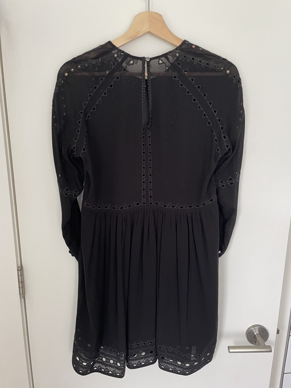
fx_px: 291
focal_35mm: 26
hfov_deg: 53.1
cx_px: 146
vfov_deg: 67.3
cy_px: 194
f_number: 1.6
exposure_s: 1/84
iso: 125
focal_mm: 4.2
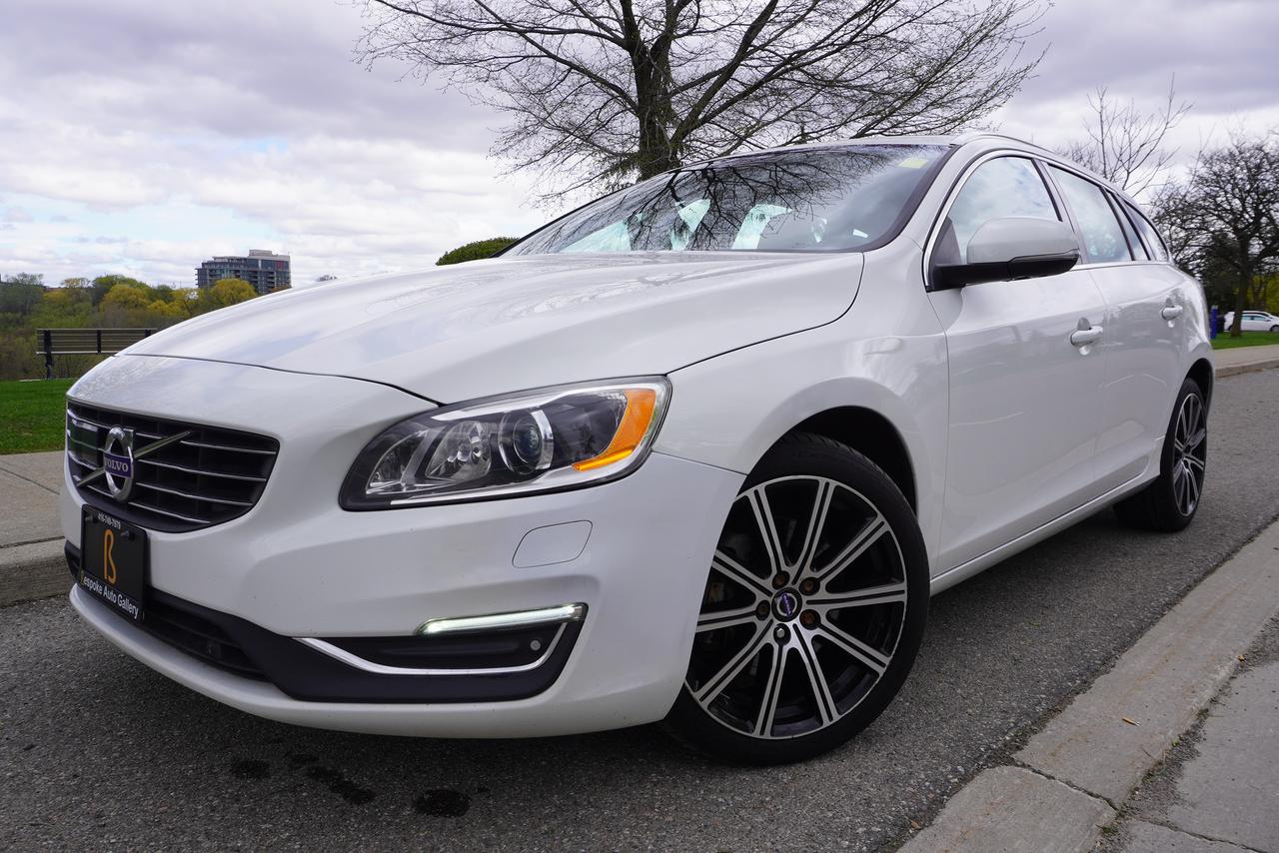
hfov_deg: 64.5
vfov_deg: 45.7
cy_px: 426
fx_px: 1013
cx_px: 640
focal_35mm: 28
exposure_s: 1/125
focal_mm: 19
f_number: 9
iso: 100
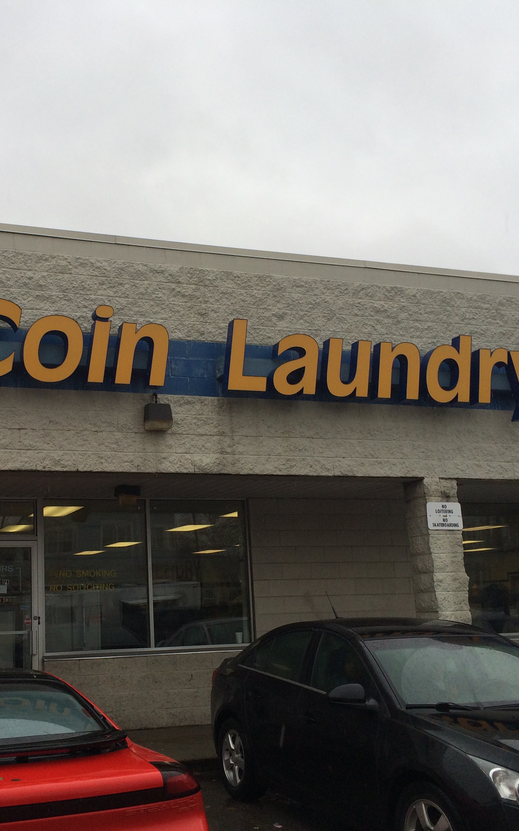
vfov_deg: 46.2
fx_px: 973
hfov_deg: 29.5
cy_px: 418
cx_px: 145
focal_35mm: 43
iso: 32
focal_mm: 4.12
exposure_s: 1/746
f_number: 2.2
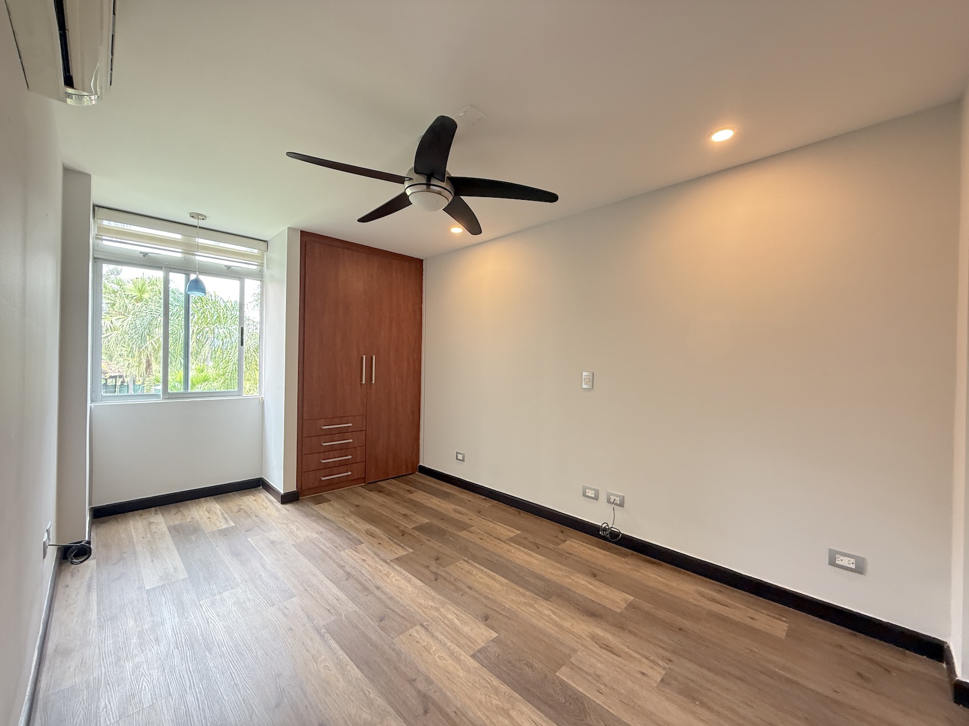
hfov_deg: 102.1
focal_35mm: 14
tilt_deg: -0.1
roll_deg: -0.9
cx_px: 484
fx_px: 392
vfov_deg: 85.7
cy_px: 363
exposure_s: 1/63
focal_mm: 2.22
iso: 320
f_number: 2.2
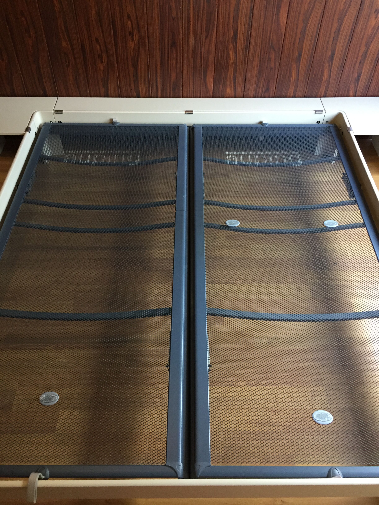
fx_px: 423
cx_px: 190
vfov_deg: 61.7
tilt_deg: -48.3
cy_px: 252
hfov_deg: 48.2
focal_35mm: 29
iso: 200
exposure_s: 1/33
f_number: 2.2
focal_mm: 4.15
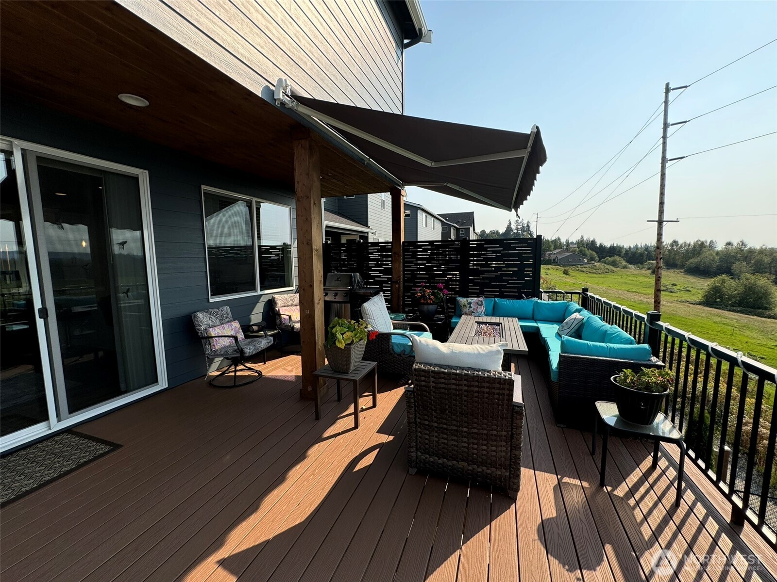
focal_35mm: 14
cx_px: 388
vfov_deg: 85.7
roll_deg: -0.2
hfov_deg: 102.1
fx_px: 314
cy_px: 291
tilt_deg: -7.2
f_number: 2.2
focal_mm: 2.22
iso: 40
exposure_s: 1/1143
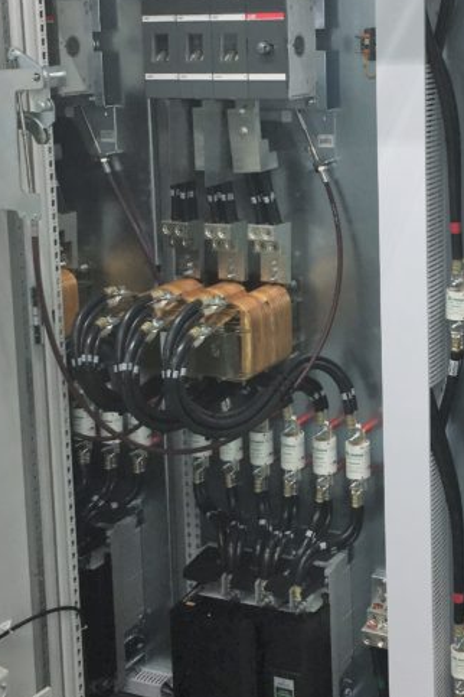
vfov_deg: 31.2
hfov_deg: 21.0
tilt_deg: -9.6
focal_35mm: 64
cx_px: 354
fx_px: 1237
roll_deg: +1.7
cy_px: 234
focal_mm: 4.15
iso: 32
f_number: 2.2
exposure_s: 1/30
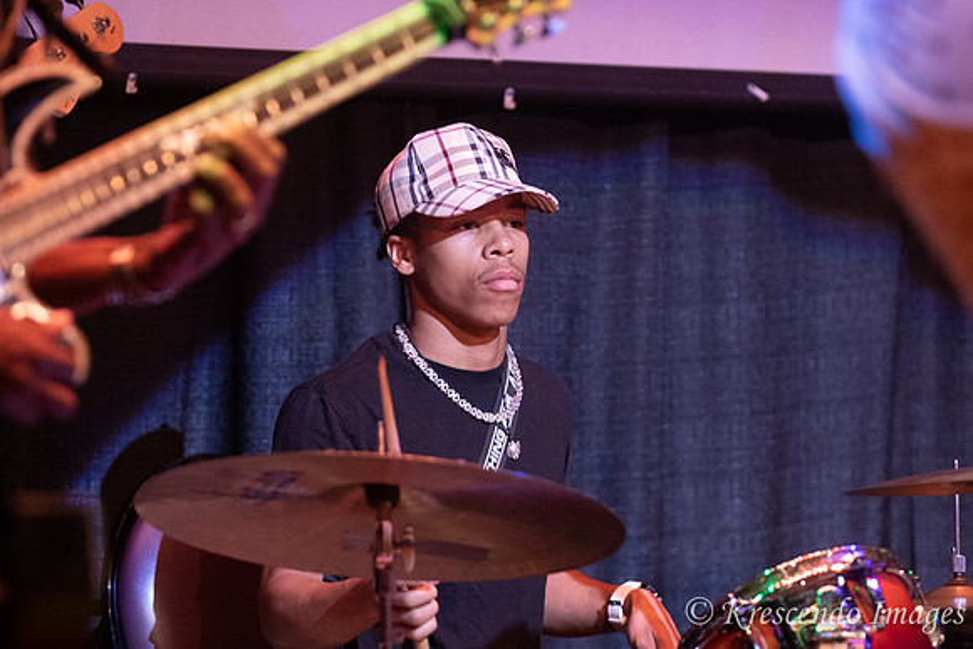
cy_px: 324
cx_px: 486
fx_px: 4866
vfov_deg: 7.6
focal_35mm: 180
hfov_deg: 11.4
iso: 3200
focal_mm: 120
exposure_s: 1/200
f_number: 2.8
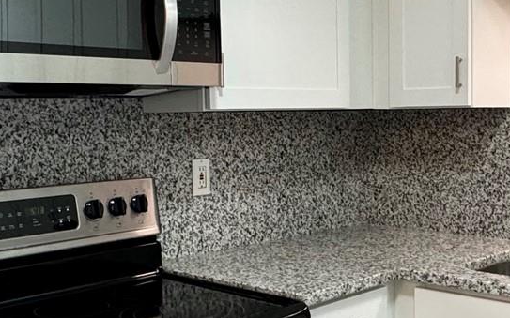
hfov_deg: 36.2
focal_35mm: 56
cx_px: 296
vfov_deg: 23.1
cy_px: 188
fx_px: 778
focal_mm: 2.22
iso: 320
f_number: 2.2
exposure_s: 1/120
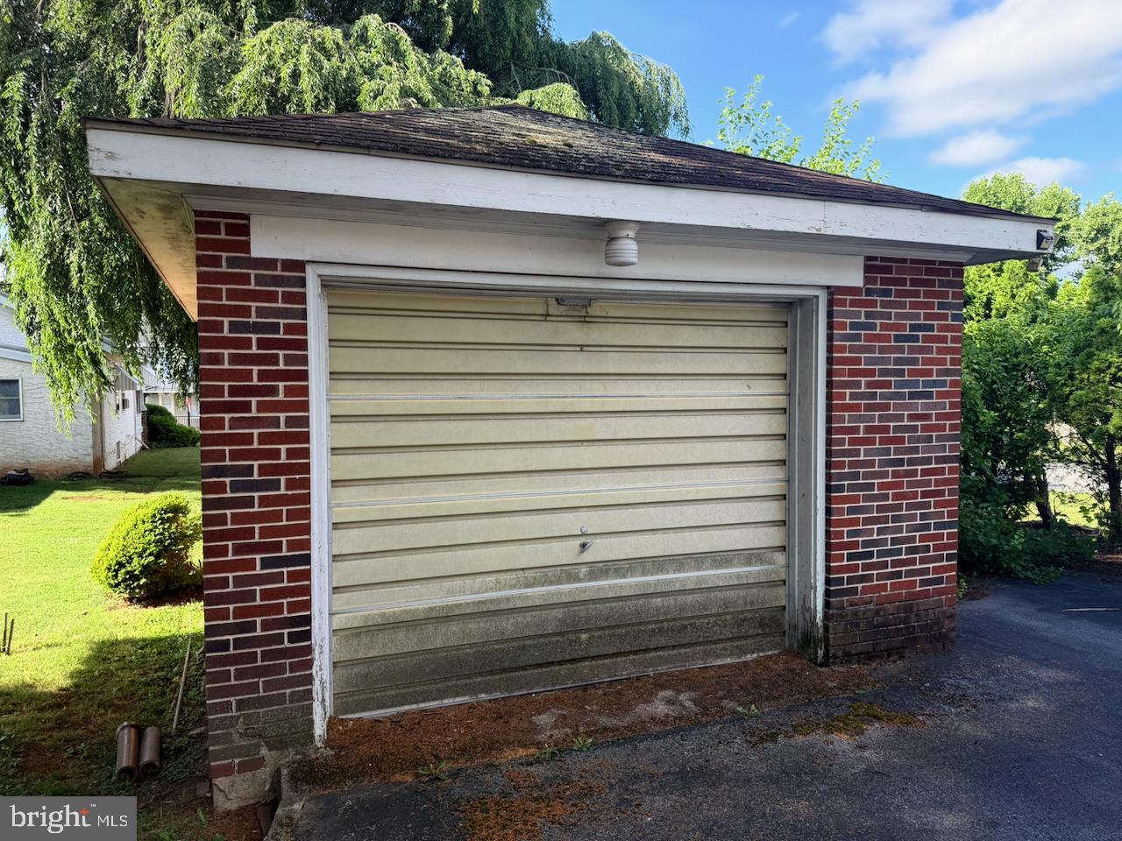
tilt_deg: -3.1
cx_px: 561
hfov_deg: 71.6
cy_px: 420
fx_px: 778
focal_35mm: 24
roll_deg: +0.1
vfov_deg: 56.8
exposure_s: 1/780
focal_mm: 6.76
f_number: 1.78
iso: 100
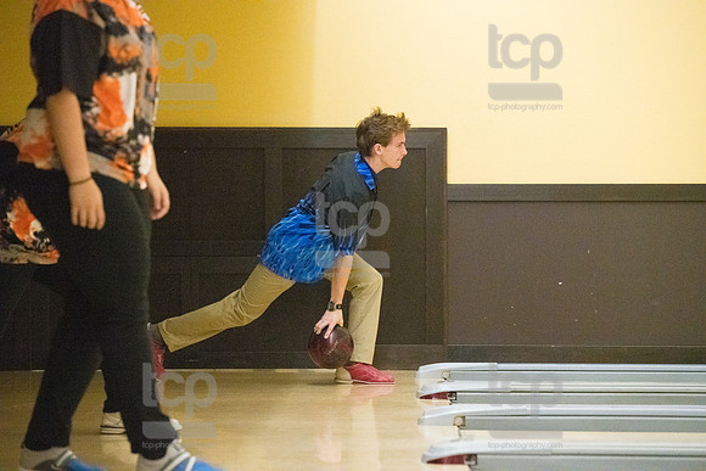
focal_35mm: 155
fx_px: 3040
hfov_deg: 13.2
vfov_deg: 8.9
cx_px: 353
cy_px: 236
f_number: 4.5
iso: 10000
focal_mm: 155
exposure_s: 1/1000
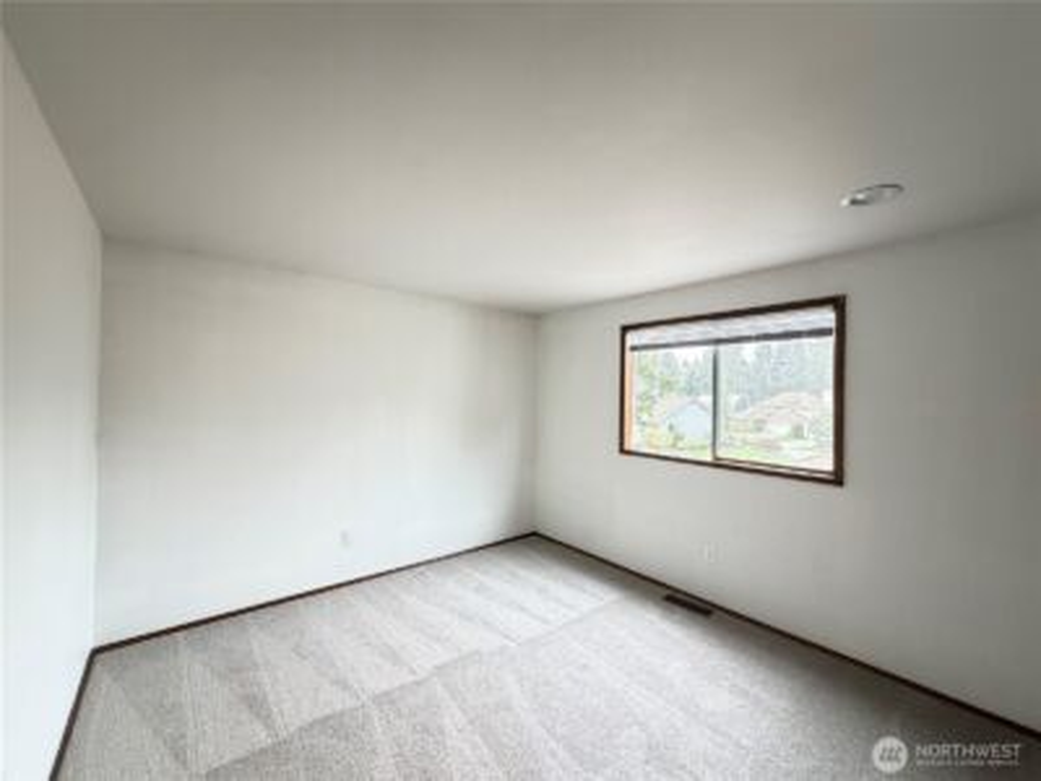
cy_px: 390
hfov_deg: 102.1
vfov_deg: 85.7
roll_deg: -0.7
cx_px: 520
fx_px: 421
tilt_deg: +1.2
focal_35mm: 14
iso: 400
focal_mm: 2.22
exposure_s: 1/60
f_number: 2.2
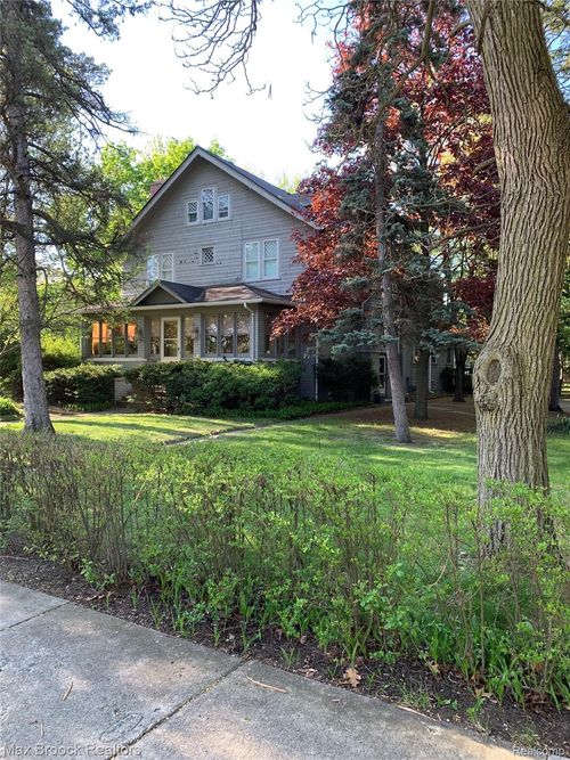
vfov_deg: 67.3
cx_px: 285
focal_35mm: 26
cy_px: 380
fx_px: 571
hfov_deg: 53.0
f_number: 1.8
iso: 32
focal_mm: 4.25
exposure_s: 1/121
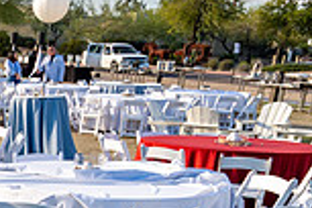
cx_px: -177
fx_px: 789
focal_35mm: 91
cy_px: 285
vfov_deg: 14.3
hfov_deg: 19.1
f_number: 6.3
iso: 100
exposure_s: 1/160
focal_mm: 24
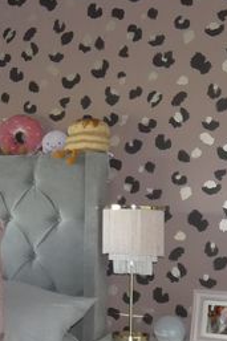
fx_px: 786
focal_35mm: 83
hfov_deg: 15.5
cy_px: 222
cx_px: -86
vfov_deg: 24.4
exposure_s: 1/60
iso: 320
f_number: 2.8
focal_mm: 3.6
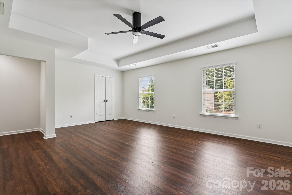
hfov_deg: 94.6
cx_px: 146
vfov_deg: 71.7
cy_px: 98
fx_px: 135
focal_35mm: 17
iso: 100
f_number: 13
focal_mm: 16.6
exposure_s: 1/3.33
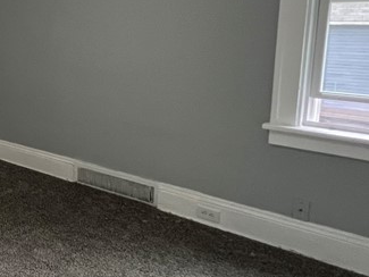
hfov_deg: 35.3
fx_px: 437
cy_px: 94
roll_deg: +4.6
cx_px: -82
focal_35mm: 41
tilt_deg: -12.4
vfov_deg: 34.9
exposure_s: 1/60
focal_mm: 1.57
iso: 250
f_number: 1.8
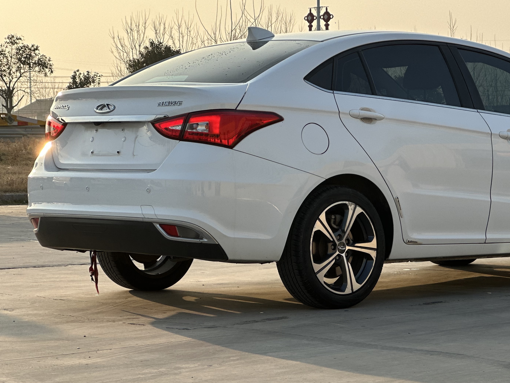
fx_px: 1650
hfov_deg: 17.5
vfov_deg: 13.2
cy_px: 242
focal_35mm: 112
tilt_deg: -2.7
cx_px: 355
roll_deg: +1.0
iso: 32
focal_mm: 9
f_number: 2.8
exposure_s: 1/405
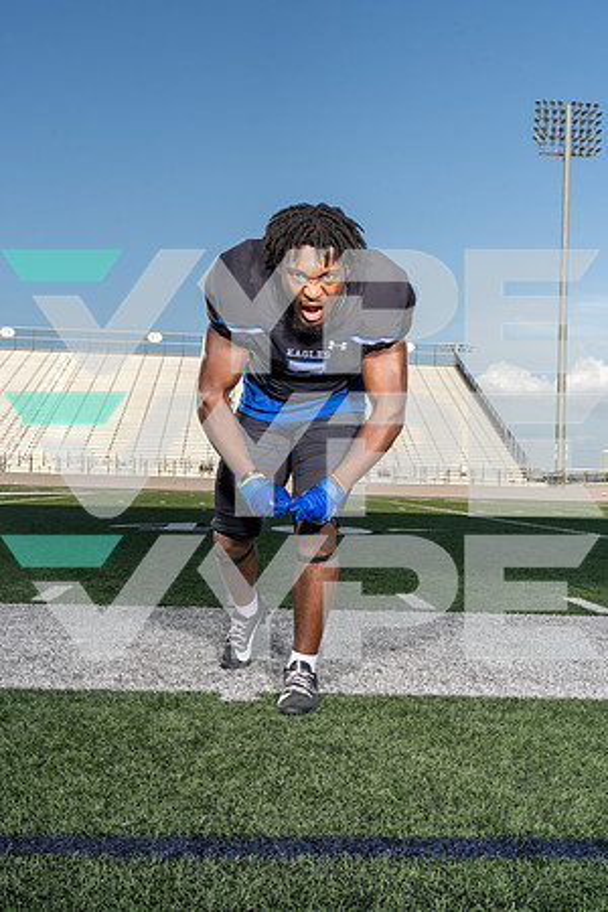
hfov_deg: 35.1
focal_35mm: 38
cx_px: 304
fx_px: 963
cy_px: 456
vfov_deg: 50.7
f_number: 11
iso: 160
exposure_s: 1/250
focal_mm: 38
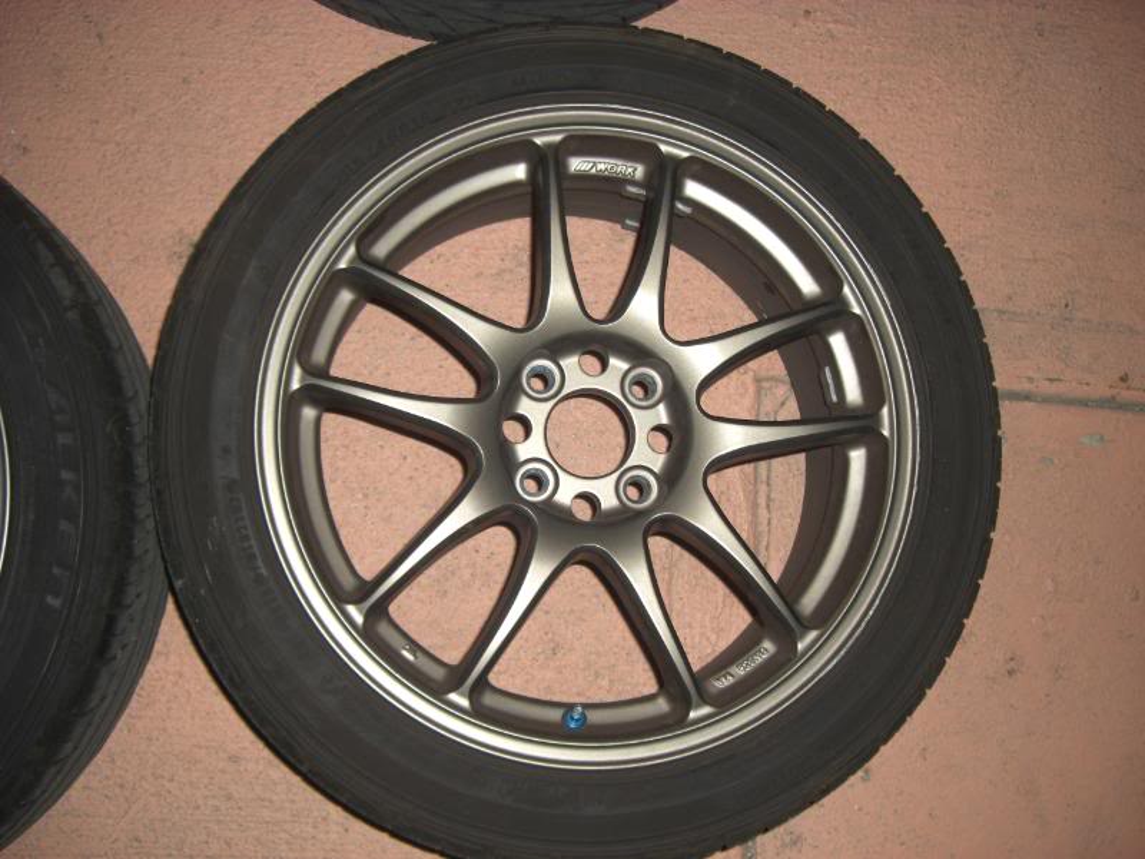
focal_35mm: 38
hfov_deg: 49.0
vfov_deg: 37.7
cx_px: 572
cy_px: 430
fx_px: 1257
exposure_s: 1/60
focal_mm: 7.9
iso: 100
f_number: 2.8
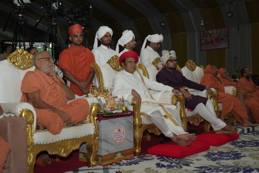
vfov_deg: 28.6
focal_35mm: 47
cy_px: 86
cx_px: 130
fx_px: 338
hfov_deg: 41.9
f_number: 4
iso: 2000
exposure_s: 1/100
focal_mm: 47
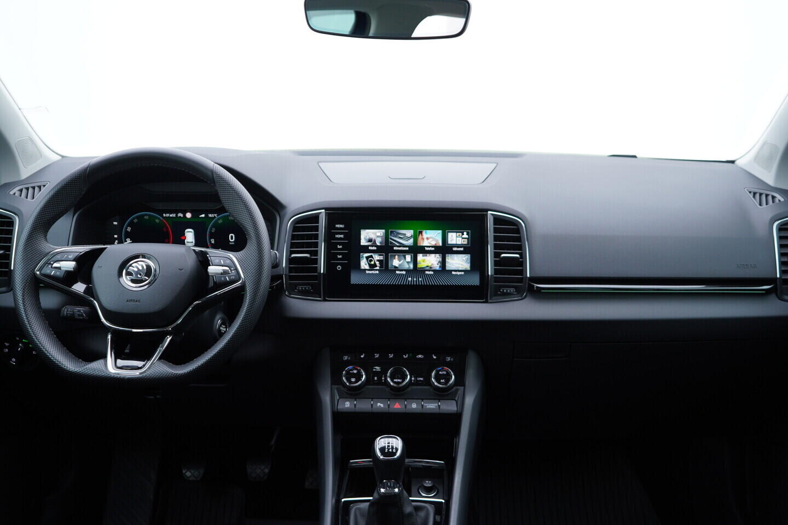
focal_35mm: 36
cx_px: 394
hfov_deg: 53.1
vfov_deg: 36.9
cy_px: 262
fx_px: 788
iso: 160
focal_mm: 24
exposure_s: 1/40
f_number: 2.8
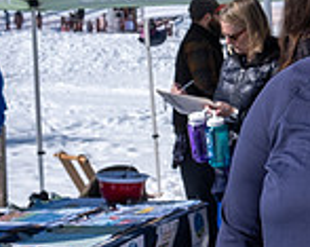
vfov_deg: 11.8
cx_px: 529
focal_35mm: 130
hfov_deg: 13.5
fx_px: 1190
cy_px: 126
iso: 320
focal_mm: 23
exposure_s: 1/1000
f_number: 7.1
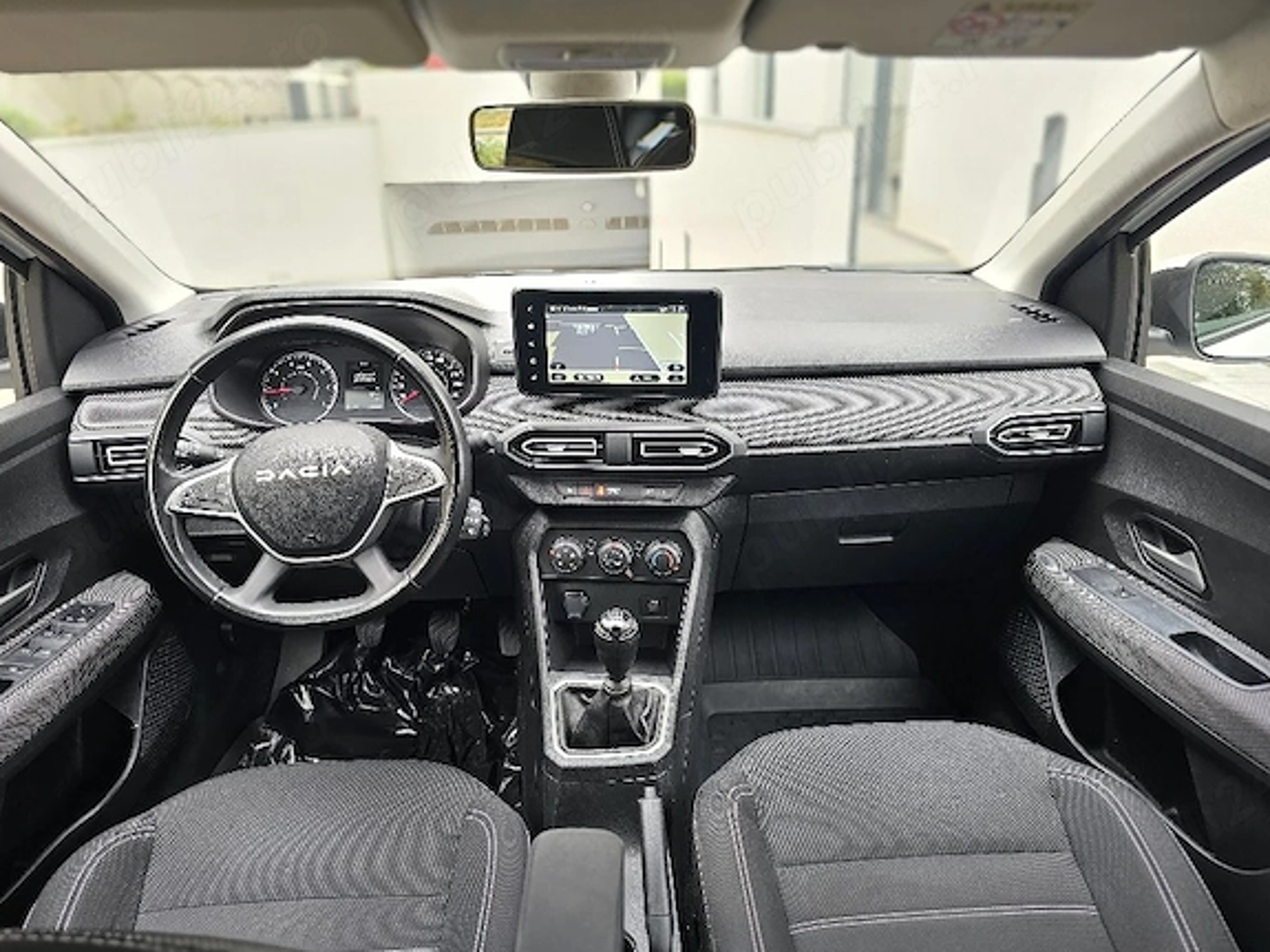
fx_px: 880
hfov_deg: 71.6
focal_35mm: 24
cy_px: 482
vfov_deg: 56.8
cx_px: 618
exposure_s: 1/120
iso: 100
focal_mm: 6.3
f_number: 1.7
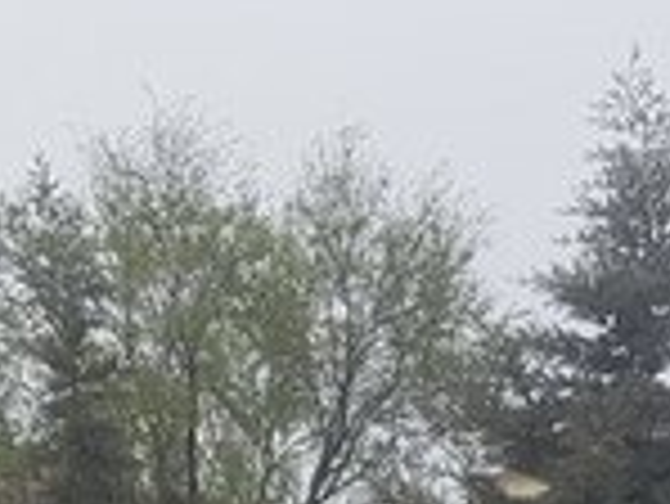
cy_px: 988
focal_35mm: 115
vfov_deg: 11.7
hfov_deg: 17.1
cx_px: 247
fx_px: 2228
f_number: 1.7
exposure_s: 1/2248
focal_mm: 4.2
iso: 50
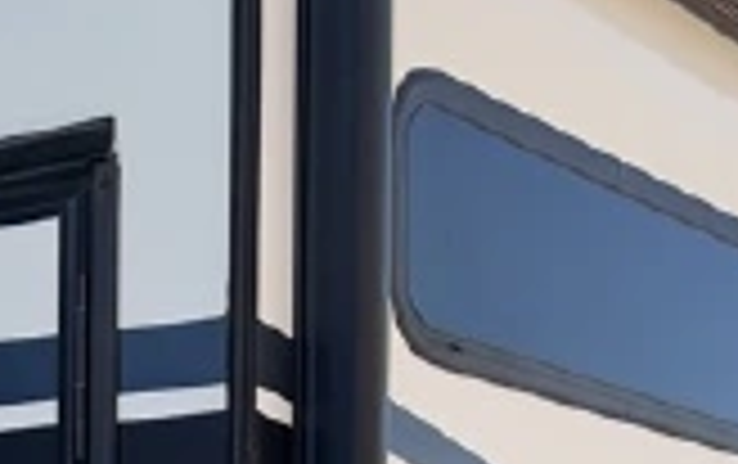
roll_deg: +1.1
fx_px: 2497
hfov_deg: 16.5
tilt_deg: +2.5
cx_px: 32
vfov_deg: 10.2
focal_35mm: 124
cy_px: 752
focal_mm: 6.76
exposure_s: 1/2370
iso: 80
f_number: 1.78
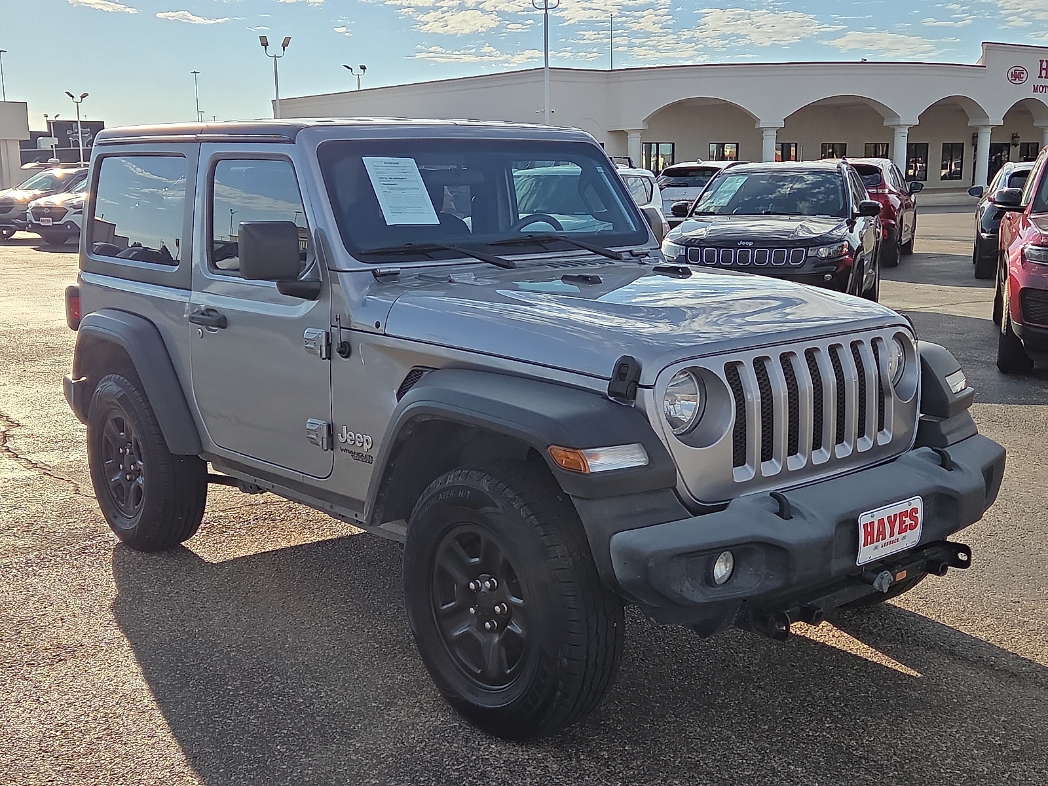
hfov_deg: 46.8
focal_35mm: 40
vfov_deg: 36.0
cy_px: 393
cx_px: 524
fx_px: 1211
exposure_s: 1/2500
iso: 25
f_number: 1.8
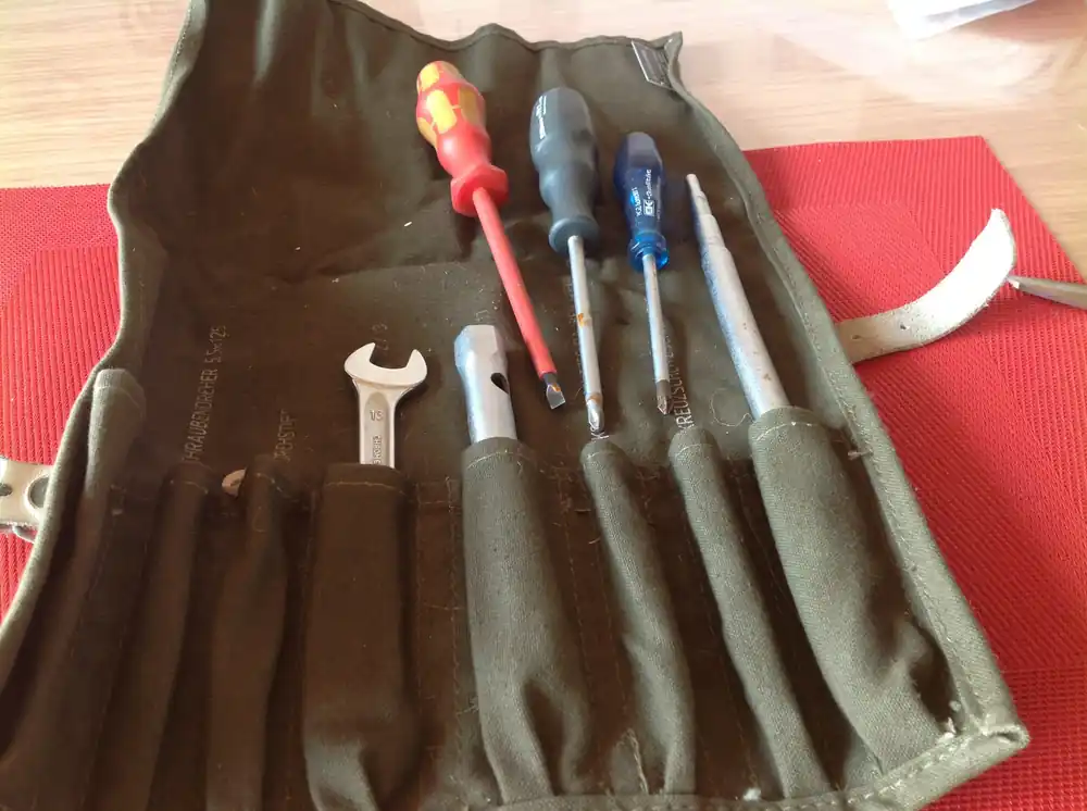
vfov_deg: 40.6
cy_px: 406
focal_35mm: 35
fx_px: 1097
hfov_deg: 52.7
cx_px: 544
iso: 50
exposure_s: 1/15
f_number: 2.4
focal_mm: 4.28
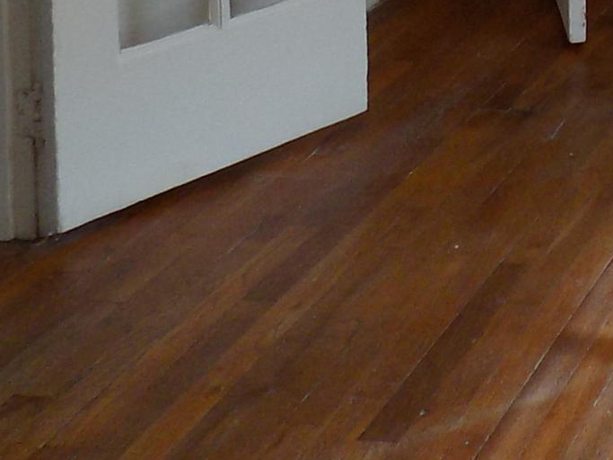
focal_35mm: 101
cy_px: -490
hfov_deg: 16.9
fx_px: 1788
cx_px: 1023
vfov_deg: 12.6
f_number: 3.1
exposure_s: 1/30
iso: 125
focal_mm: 4
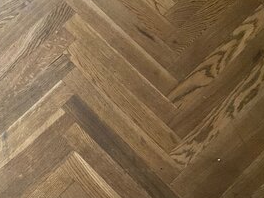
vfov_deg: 32.3
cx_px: 74
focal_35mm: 44
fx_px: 336
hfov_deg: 42.0
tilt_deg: -80.1
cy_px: 149
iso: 500
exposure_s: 1/30
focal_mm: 3
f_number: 1.8
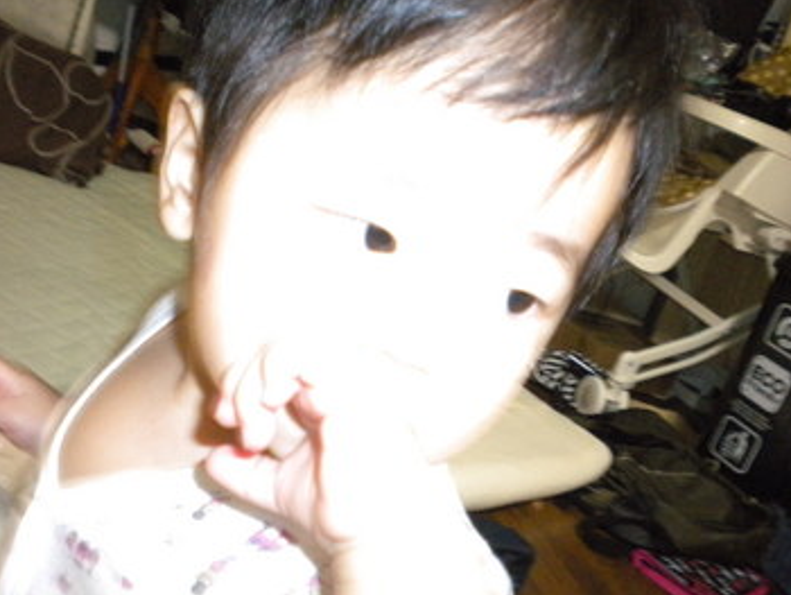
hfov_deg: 46.8
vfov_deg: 36.0
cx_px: 411
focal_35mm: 40
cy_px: 267
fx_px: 915
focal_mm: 6.3
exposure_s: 1/30
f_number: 3.1
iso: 800
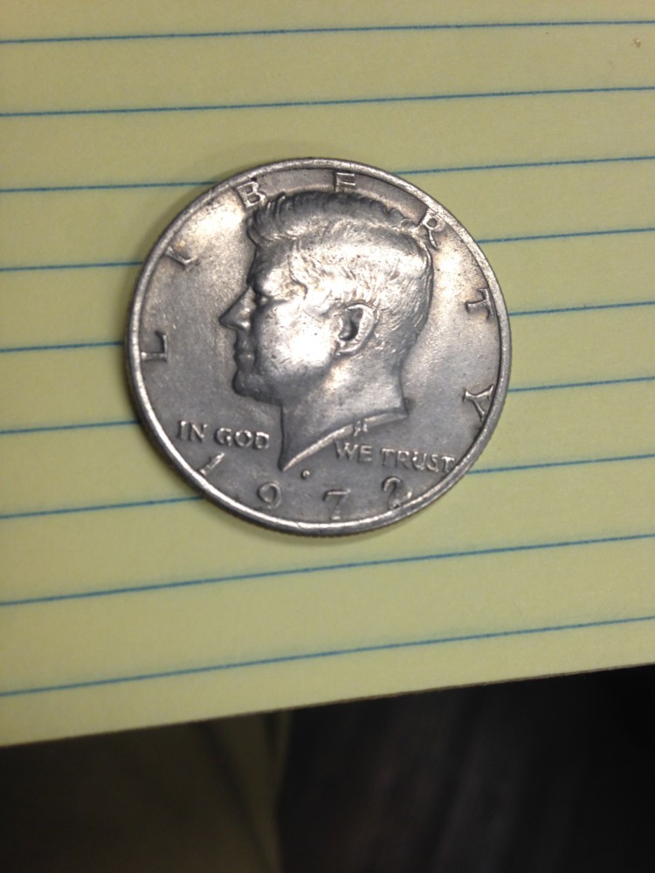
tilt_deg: -79.1
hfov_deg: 42.9
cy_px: 436
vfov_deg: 55.4
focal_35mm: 33
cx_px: 328
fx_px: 833
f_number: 2.4
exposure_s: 1/20
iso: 50
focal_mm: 4.12
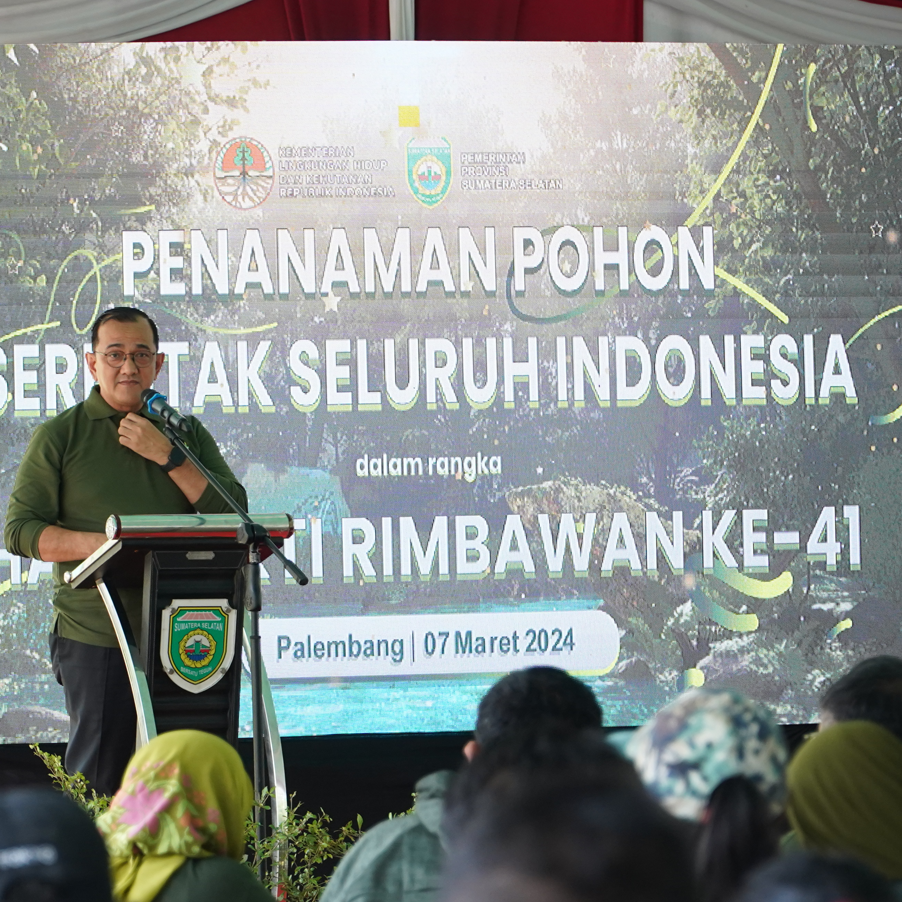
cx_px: 324
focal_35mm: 174
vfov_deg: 10.0
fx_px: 5130
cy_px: 450
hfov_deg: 10.0
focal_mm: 91
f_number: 4
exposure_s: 1/160
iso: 1600
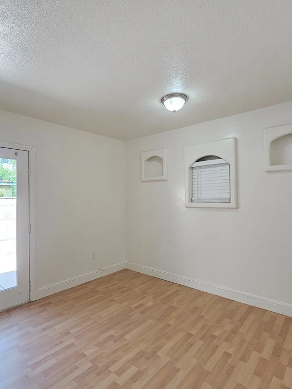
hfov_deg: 71.6
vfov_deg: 87.8
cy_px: 194
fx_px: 202
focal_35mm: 18
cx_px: 143
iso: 80
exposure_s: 1/60
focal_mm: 2.2
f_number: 2.2
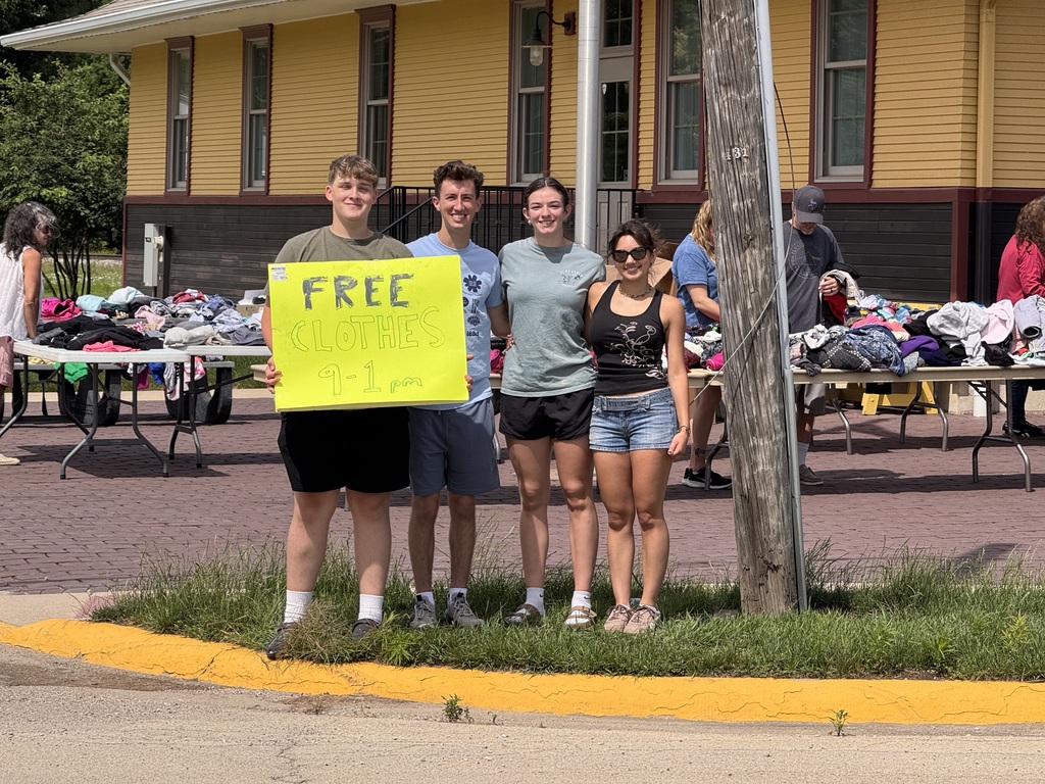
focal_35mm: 120
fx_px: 3623
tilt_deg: -3.0
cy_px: 392
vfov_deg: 12.3
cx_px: 522
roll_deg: -0.9
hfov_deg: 16.4
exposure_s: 1/1422
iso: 50
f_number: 2.8
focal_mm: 15.66
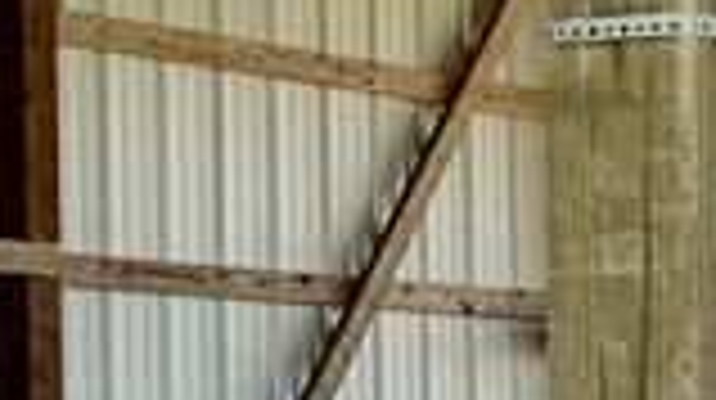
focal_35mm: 179
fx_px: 3394
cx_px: 2315
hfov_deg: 9.1
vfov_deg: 6.7
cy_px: 494
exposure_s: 1/250
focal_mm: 9.3
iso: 100
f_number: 2.8
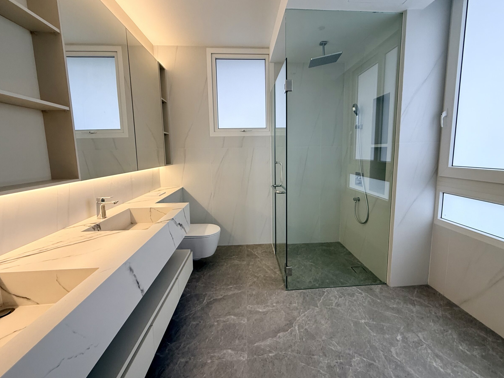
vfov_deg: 81.7
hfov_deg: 98.1
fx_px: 218
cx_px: 262
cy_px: 178
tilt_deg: -7.0
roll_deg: +0.6
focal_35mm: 15
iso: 100
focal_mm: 2.22
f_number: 2.2
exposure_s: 1/72
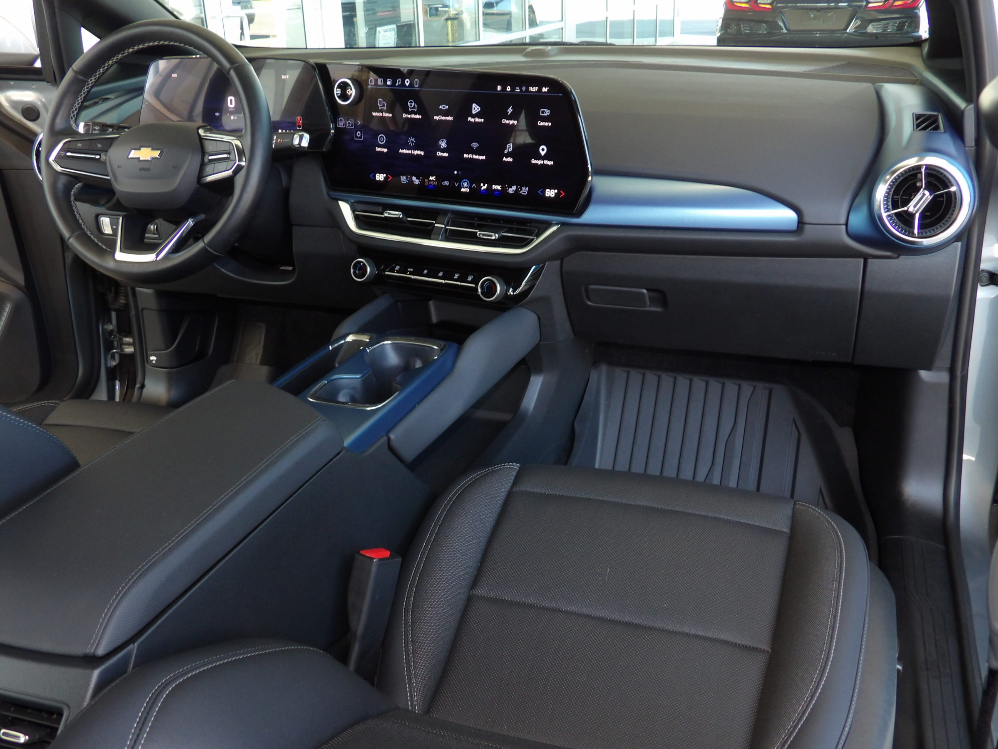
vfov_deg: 42.9
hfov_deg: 55.4
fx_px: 951
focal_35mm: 33
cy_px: 374
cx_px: 499
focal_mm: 5.9
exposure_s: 1/31
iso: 200
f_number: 3.6
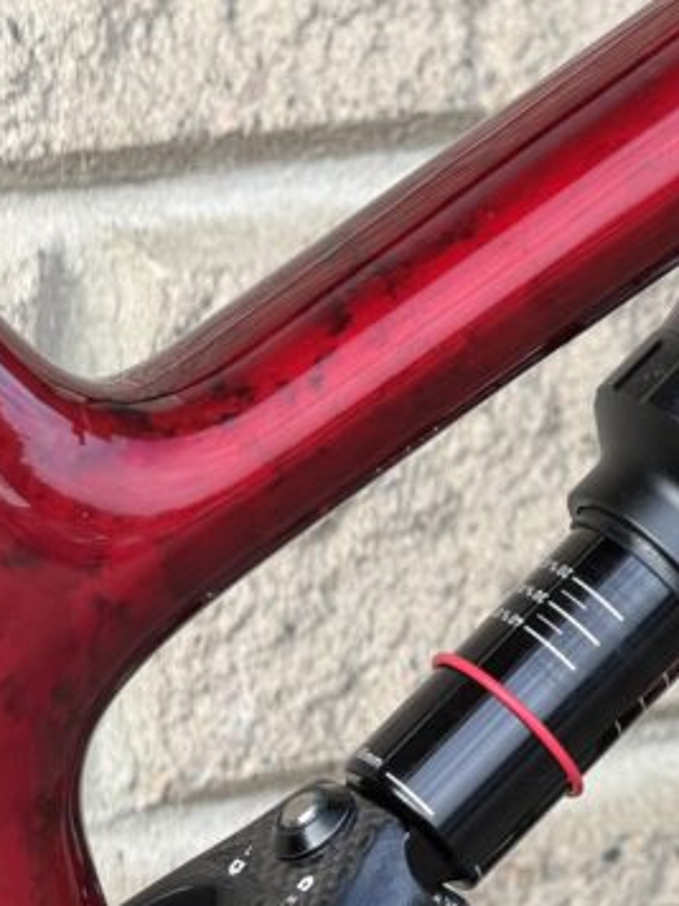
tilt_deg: -16.1
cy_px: 608
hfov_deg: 6.6
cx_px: 712
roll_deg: -1.7
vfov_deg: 8.8
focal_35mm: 225
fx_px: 5885
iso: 50
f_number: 2.8
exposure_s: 1/142
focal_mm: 16.89
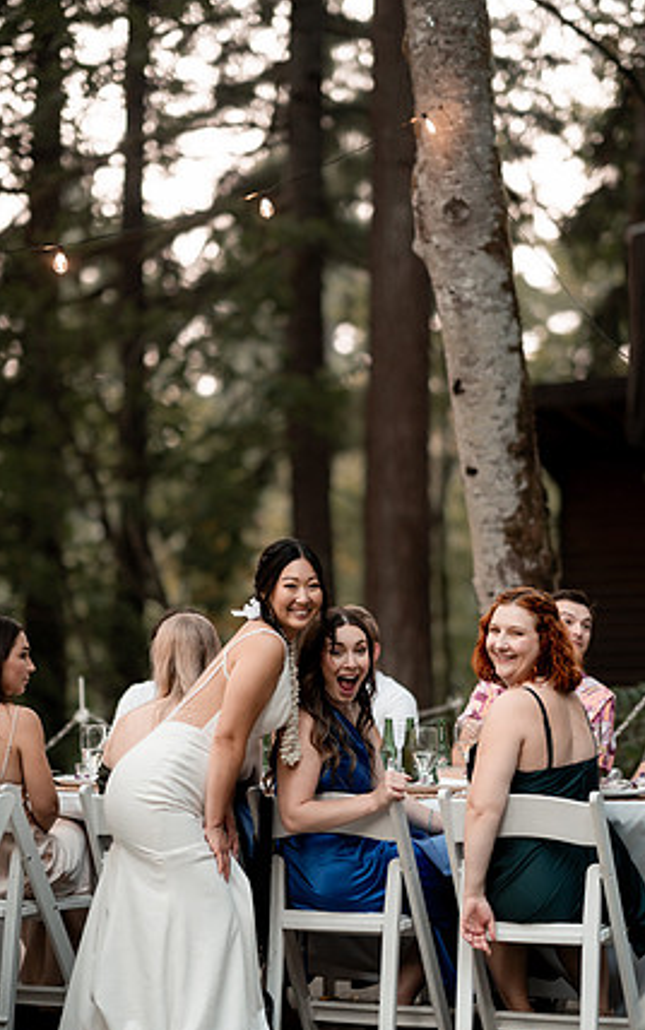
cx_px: 354
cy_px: 529
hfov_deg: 14.4
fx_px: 2556
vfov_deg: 22.8
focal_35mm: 91
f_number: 1.4
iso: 400
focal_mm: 85
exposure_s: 1/400
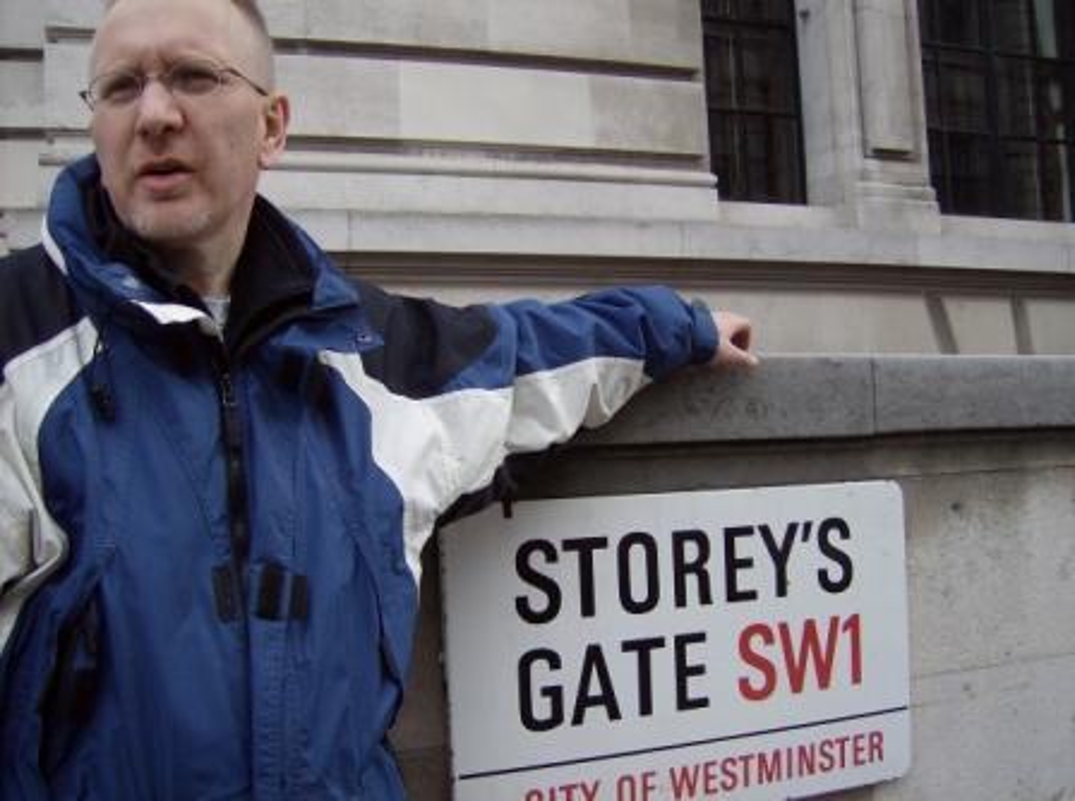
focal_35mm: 36
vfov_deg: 39.5
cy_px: 400
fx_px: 1116
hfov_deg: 51.5
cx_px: 538
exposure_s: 1/370
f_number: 2.8
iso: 100
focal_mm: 6
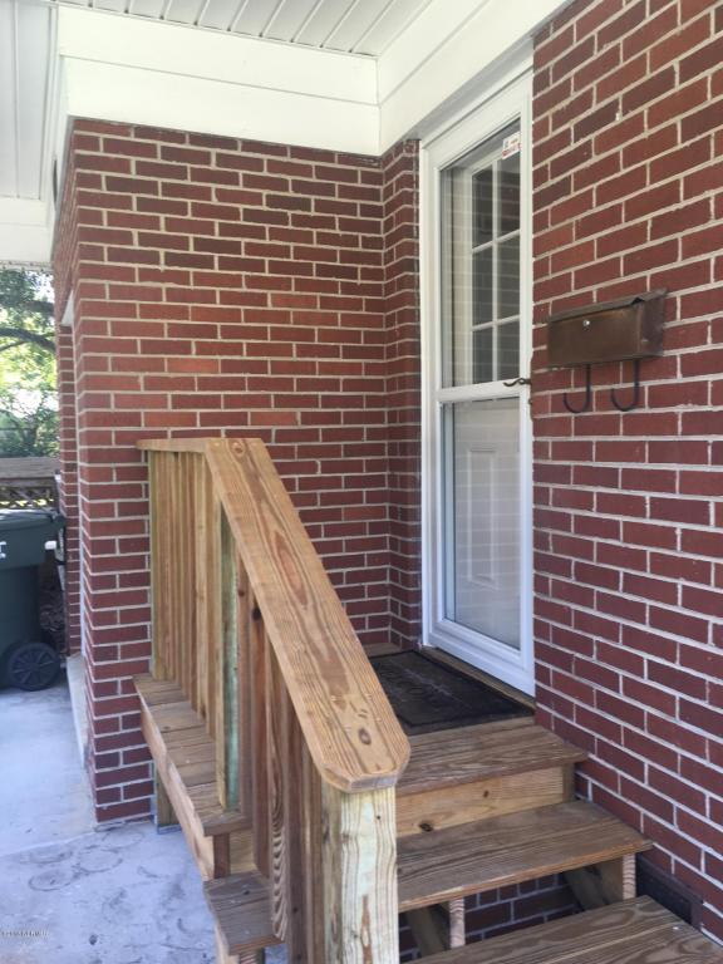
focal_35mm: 29
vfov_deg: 61.7
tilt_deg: -1.5
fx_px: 808
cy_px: 482
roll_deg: +1.8
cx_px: 362
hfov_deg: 48.2
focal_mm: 4.15
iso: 25
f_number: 2.2
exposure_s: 1/60
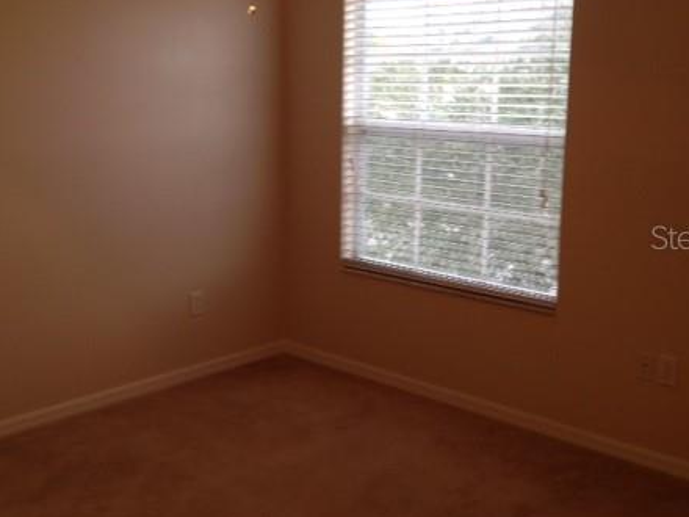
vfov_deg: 30.3
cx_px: 298
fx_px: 955
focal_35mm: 48
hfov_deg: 39.6
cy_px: 237
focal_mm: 4.12
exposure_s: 1/24
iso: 50
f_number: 2.4
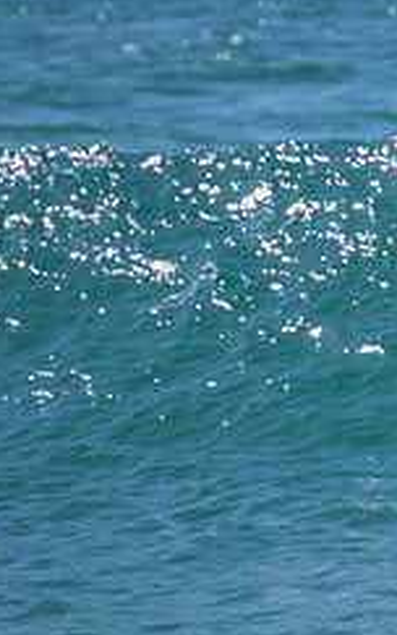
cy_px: 399
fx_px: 33650
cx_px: 744
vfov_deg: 1.1
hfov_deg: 0.7
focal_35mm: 1945
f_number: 11
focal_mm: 800
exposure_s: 1/1600
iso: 1800
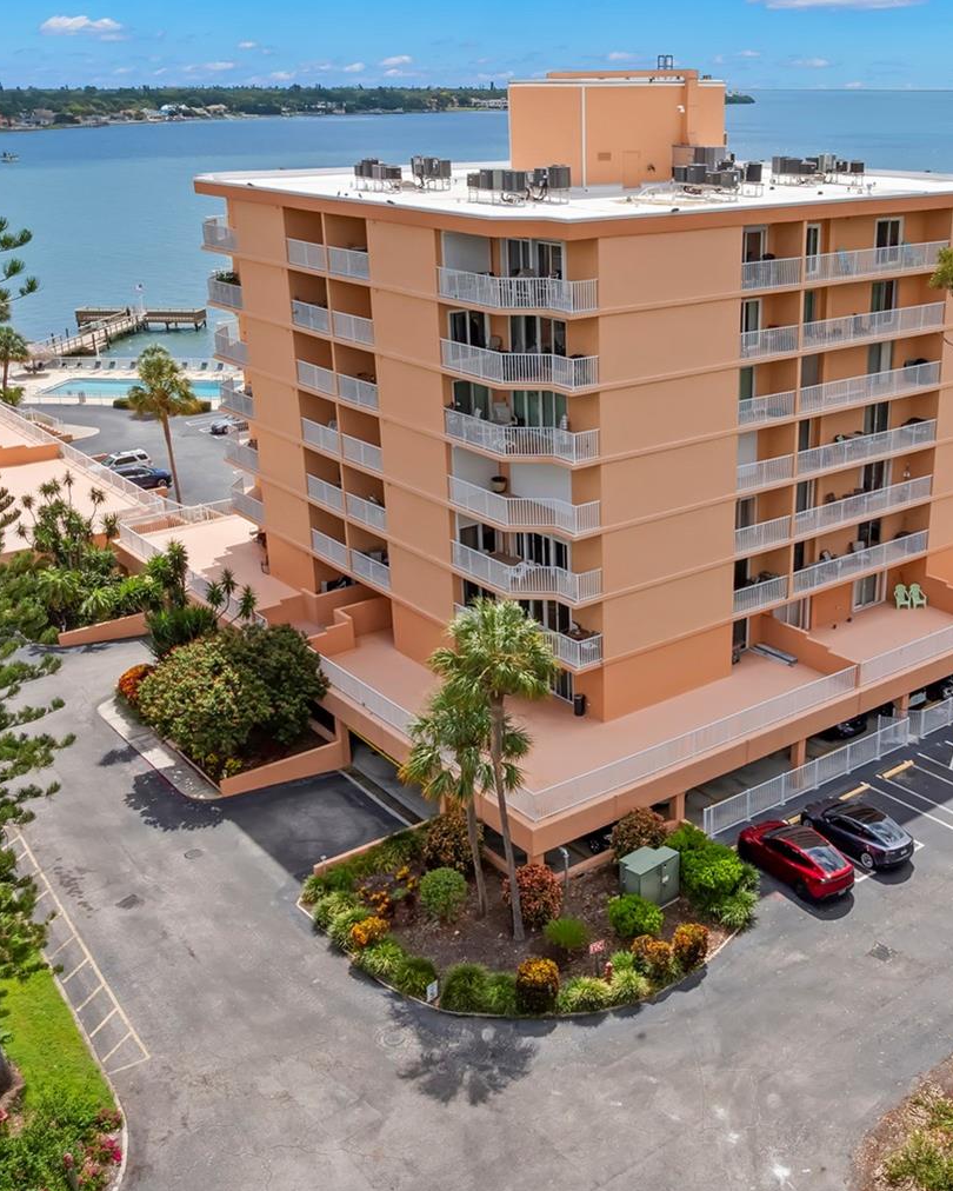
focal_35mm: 37
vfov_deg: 49.1
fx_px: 1304
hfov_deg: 39.6
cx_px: 647
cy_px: 570
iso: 200
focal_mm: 12.29
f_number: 8
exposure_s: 1/1000
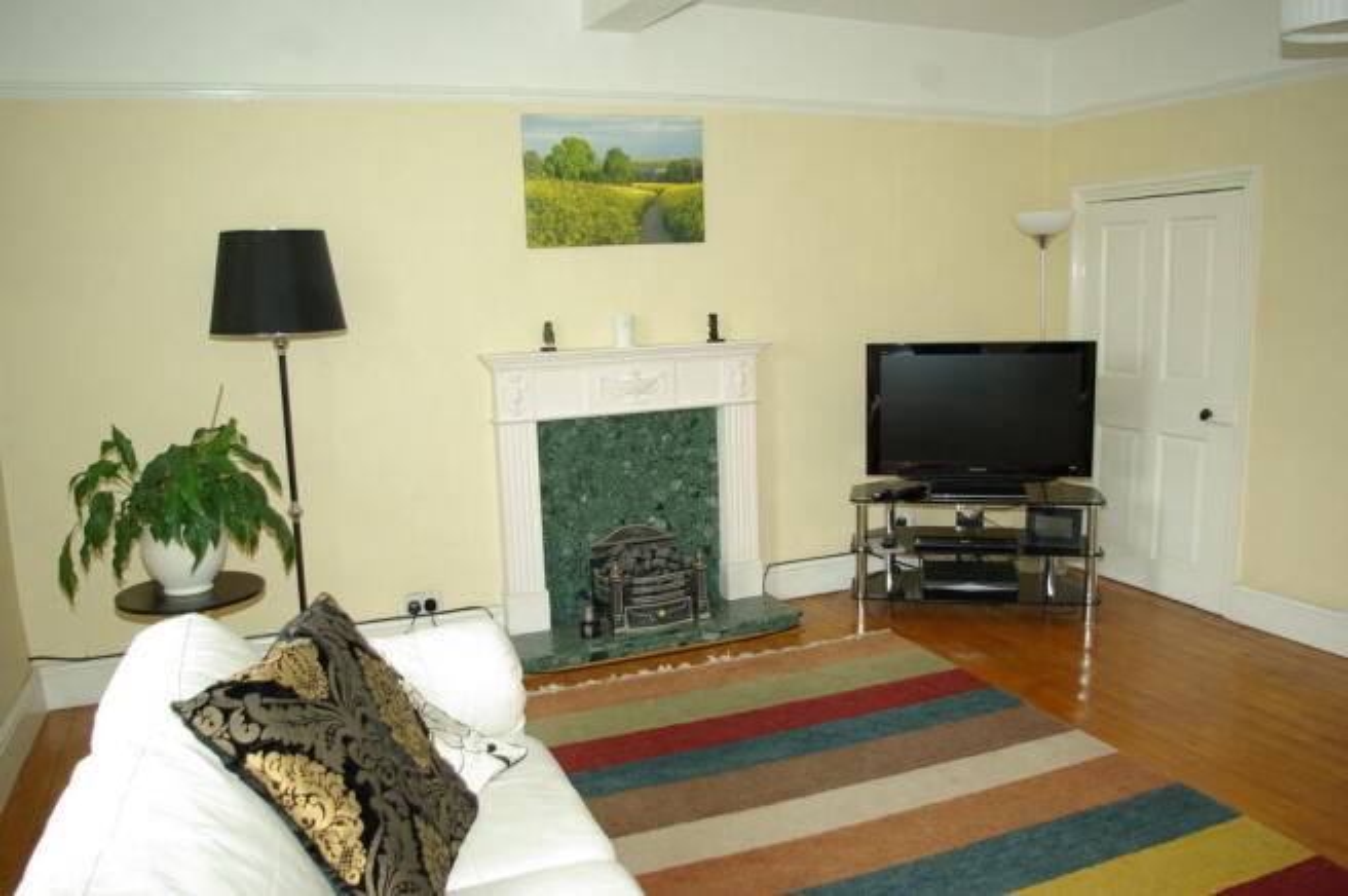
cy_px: 448
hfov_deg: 67.4
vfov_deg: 47.8
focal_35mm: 27
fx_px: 1010
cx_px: 674
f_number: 4.5
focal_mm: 18
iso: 200
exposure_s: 1/30
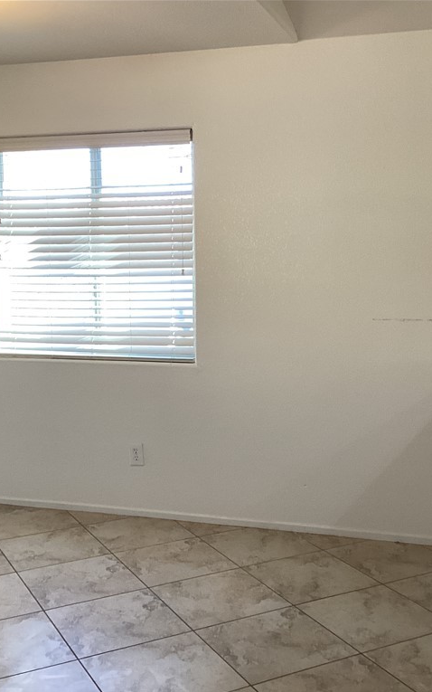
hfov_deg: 29.2
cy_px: 346
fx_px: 829
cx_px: 220
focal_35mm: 44
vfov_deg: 45.3
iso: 100
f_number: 2.4
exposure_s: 1/100
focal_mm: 3.3
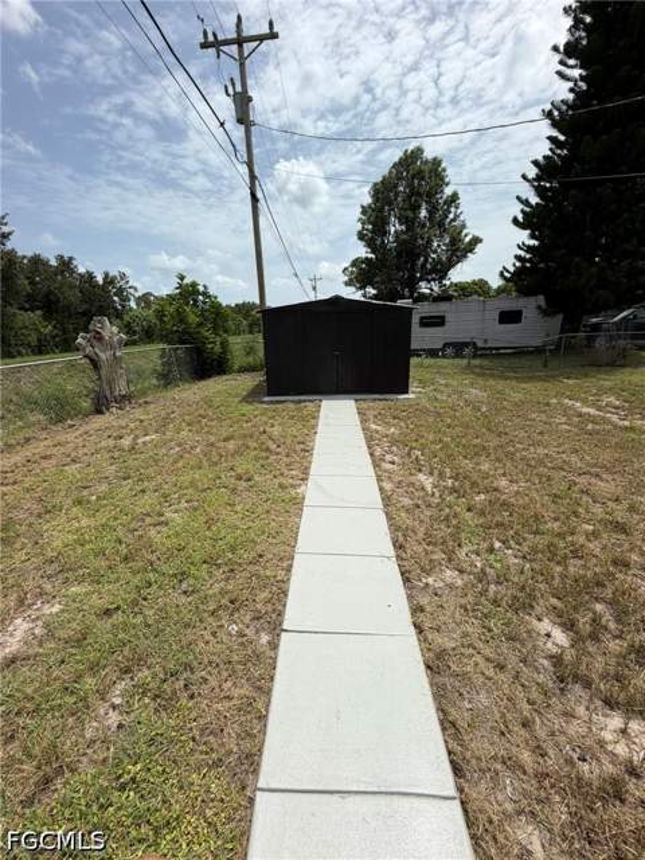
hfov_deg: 85.7
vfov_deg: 102.1
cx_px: 322
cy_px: 430
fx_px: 348
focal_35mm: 14
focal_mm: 2.22
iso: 20
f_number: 2.2
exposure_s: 1/1431
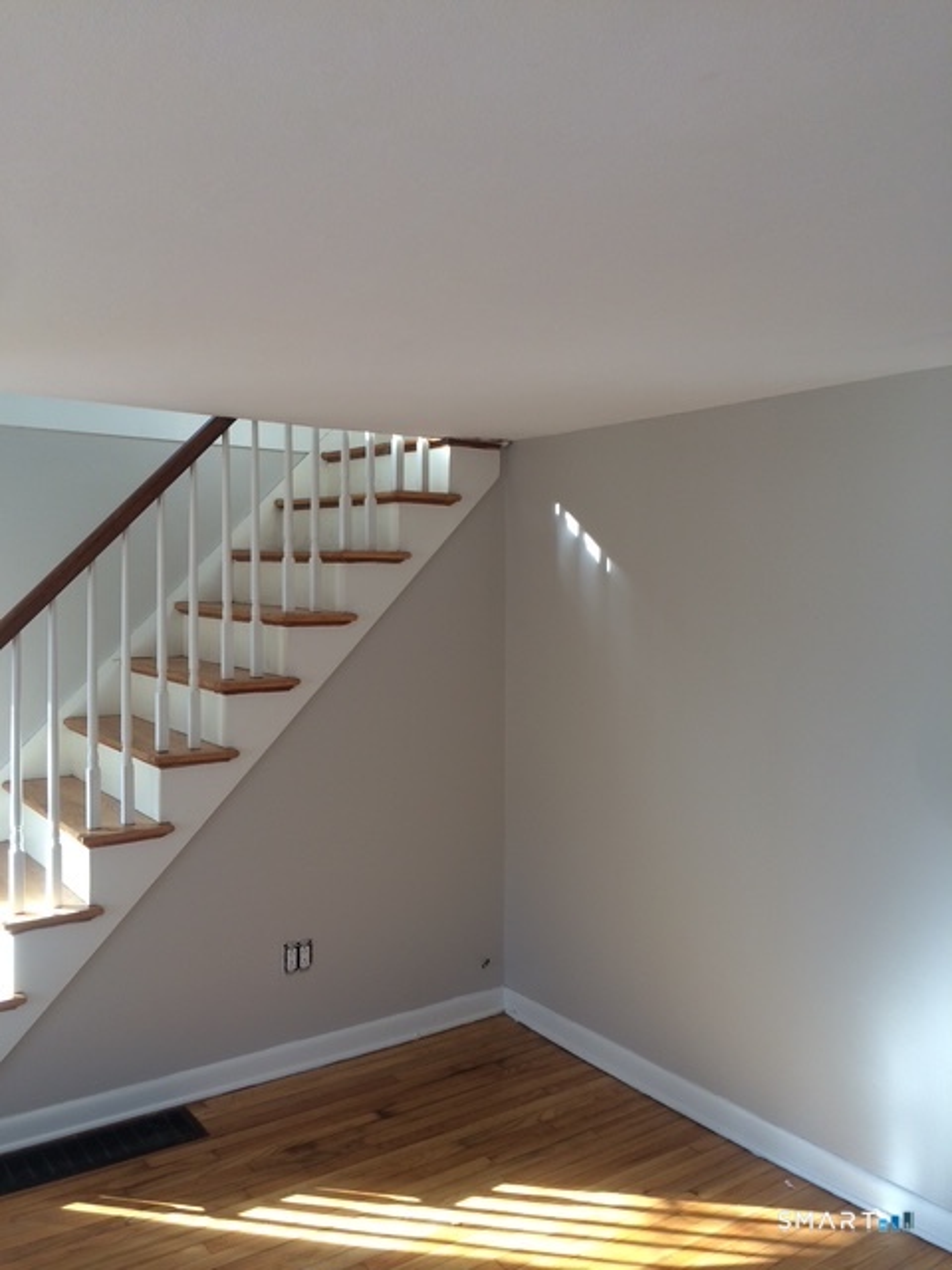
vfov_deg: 61.7
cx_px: 476
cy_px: 635
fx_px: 1063
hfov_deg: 48.2
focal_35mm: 29
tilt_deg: -3.7
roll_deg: +0.6
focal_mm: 4.15
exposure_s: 1/60
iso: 40
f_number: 2.2
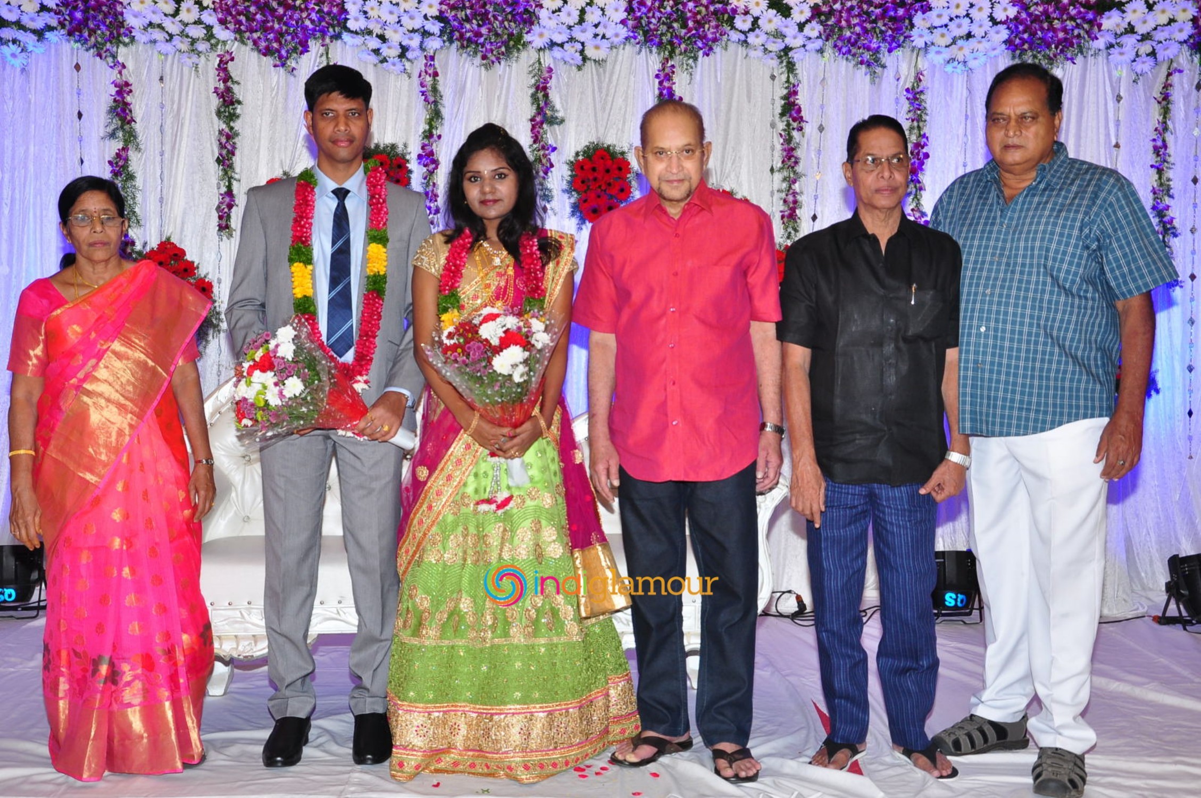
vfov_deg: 29.8
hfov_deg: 43.6
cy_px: 399
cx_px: 600
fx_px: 1499
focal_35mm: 45
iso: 500
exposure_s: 1/125
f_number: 7.1
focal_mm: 30
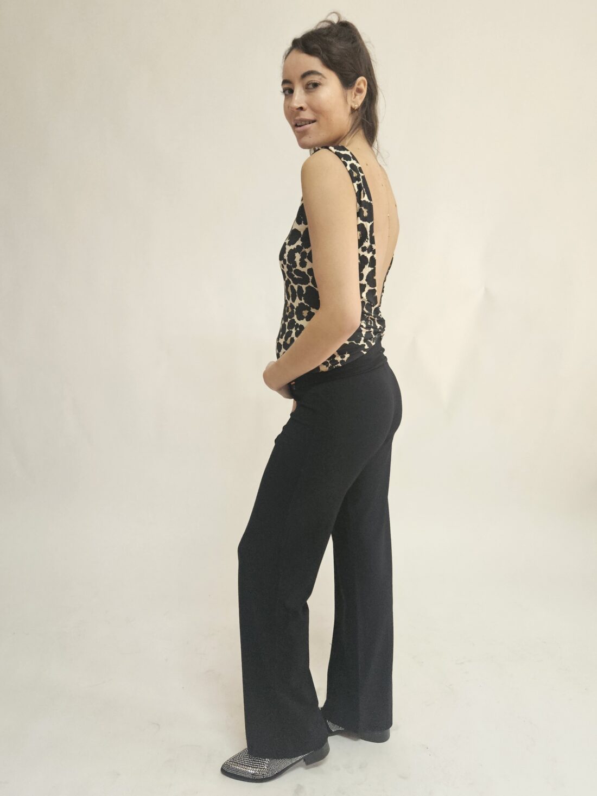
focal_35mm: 23
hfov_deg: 58.9
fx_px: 529
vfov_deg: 73.9
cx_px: 298
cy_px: 398
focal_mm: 5.4
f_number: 1.8
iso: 320
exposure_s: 1/204
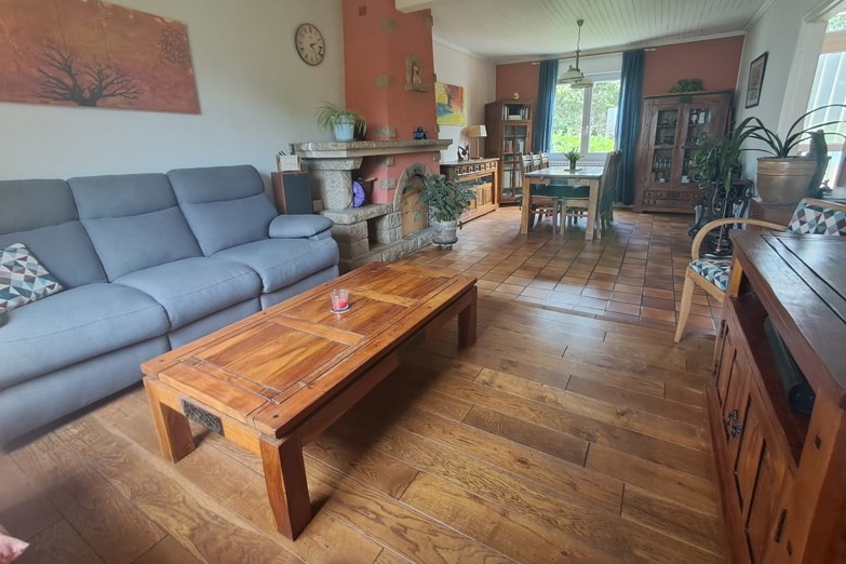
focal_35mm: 17
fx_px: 399
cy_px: 246
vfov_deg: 70.2
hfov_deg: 93.3
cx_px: 425
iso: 125
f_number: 2.2
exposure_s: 1/40
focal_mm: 1.64
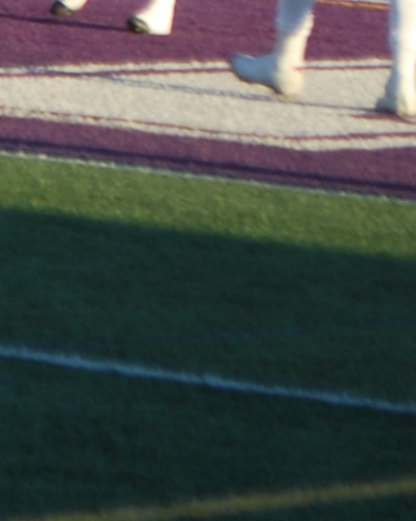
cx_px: -808
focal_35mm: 490
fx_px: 7544
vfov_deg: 3.9
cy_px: -394
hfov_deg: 3.1
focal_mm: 55
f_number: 6.3
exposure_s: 1/160
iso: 100
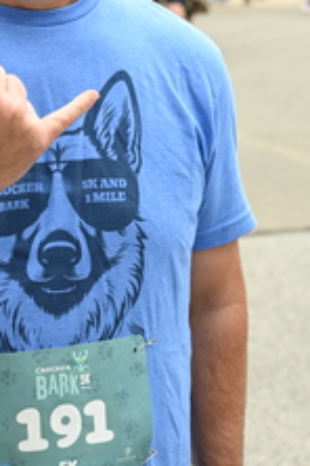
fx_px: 1853
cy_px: 96
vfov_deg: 14.3
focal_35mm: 143
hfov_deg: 9.5
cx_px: 46
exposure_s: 1/50
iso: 100
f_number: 5.6
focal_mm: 58
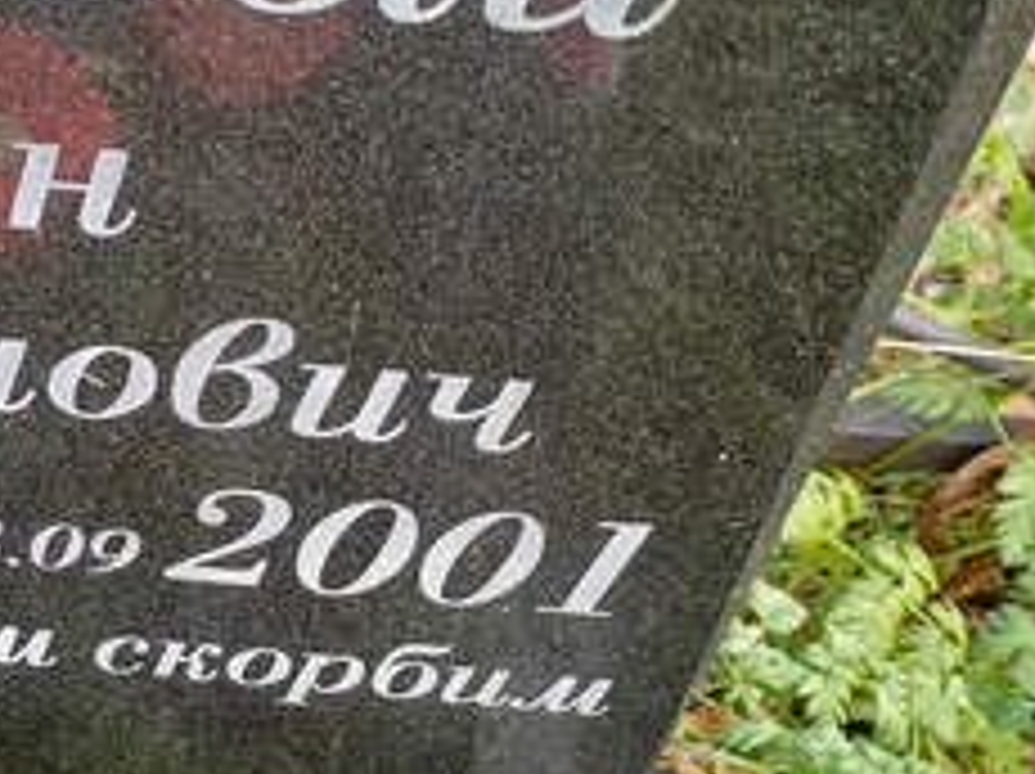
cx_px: 36
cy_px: 450
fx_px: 2599
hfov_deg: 21.8
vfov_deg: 16.9
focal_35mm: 87
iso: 113
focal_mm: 4.76
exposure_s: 1/102
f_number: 1.69
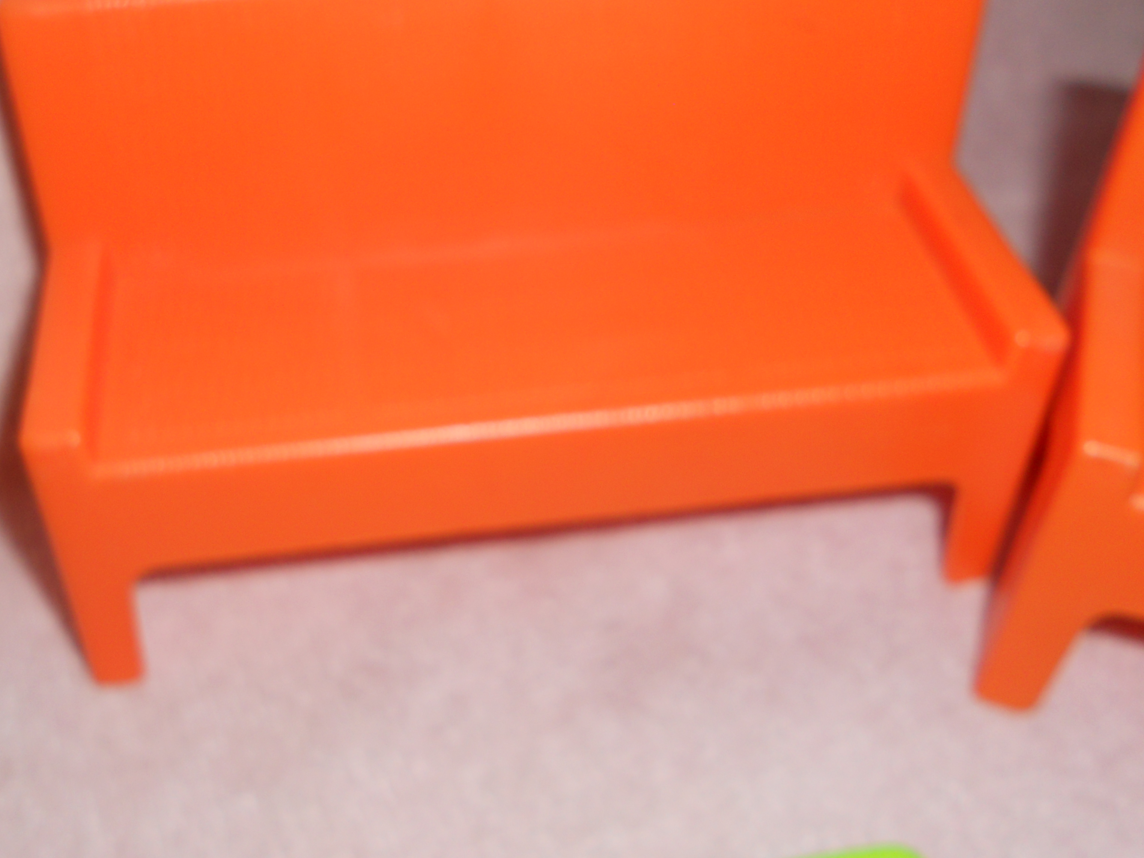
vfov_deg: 34.2
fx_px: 1388
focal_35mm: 42
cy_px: 322
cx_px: 473
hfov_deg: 44.6
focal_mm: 5.8
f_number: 8.8
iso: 80
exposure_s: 1/25
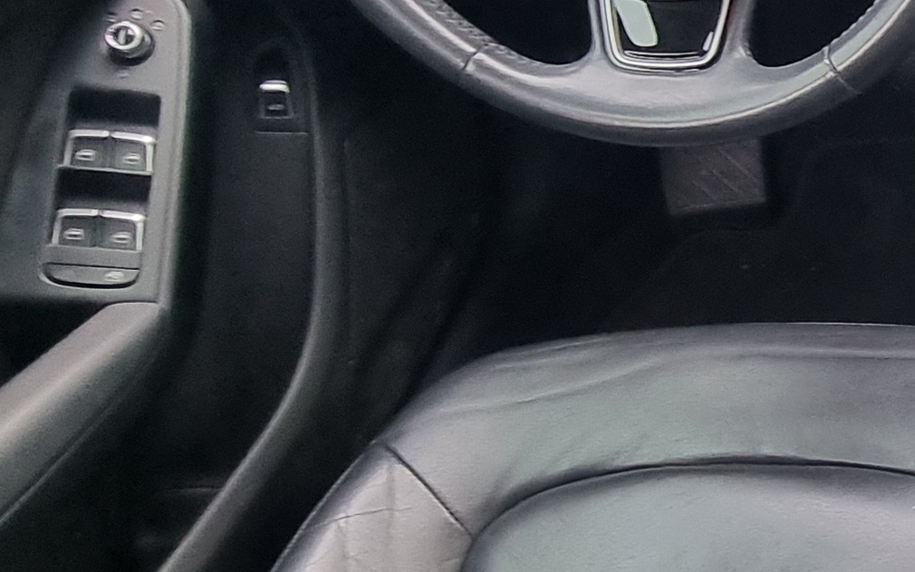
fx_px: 1371
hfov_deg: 28.6
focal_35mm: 55
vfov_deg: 23.5
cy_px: 342
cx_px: 1250
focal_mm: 2.2
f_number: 2.2
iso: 64
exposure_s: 1/60
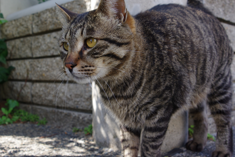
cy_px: 82
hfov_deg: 49.3
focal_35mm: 39
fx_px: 254
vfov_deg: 34.2
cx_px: 97
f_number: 5.6
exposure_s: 1/125
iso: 200
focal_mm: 20
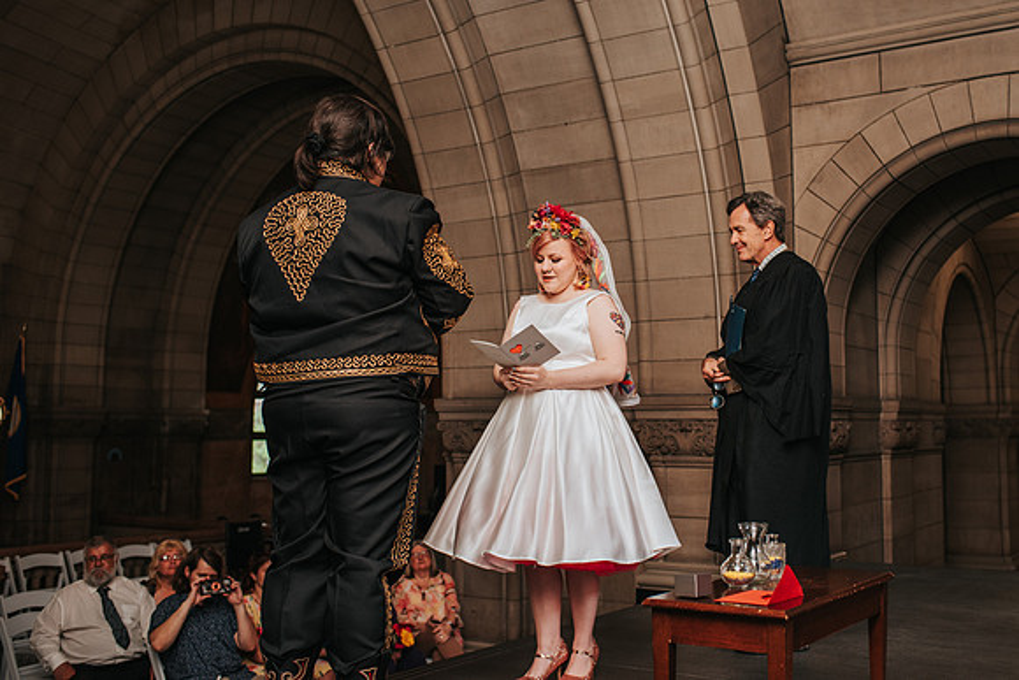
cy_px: 296
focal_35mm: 40
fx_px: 1120
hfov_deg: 48.8
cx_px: 576
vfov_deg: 33.7
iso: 1000
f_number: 3.2
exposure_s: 1/200
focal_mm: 35
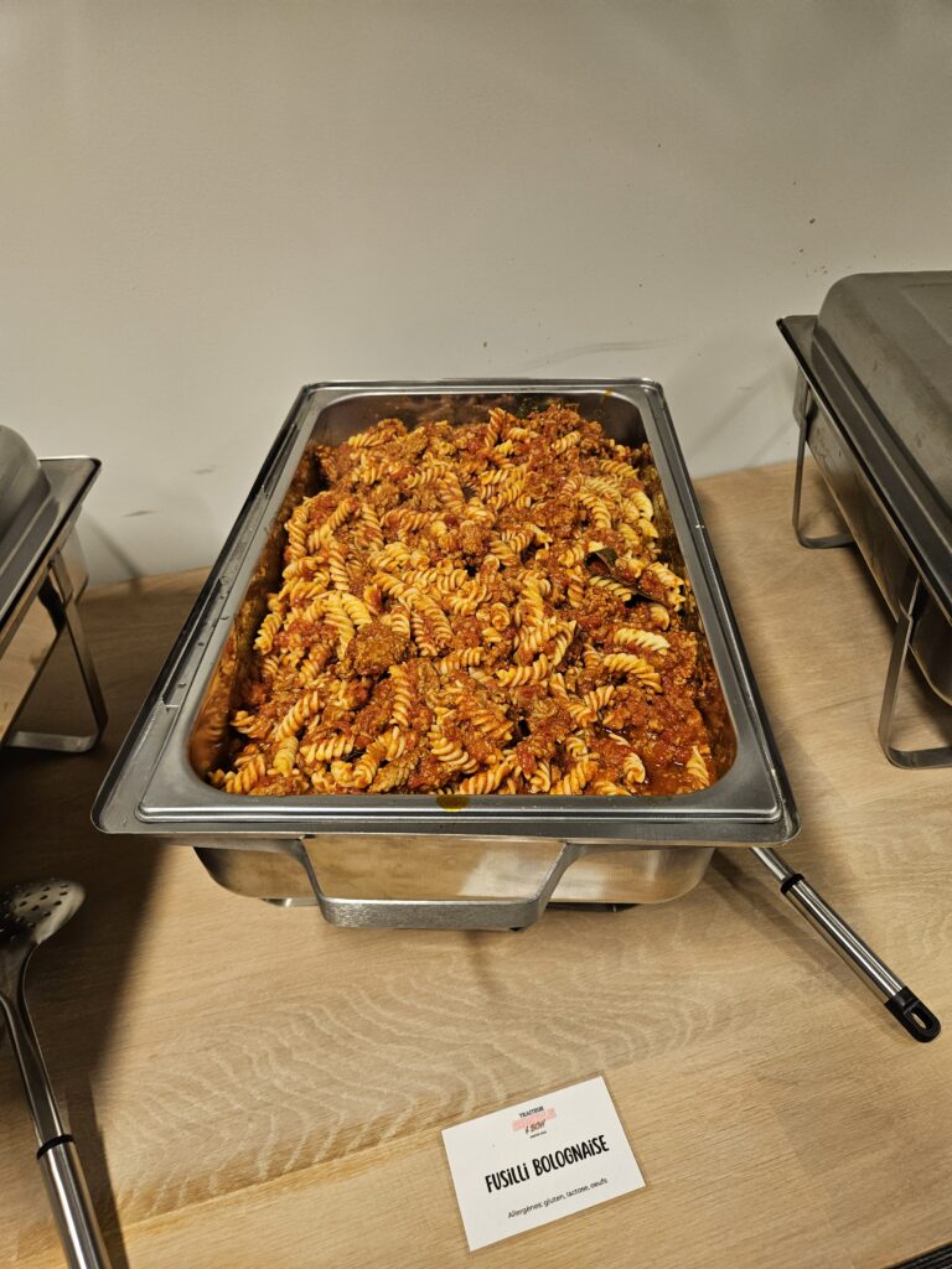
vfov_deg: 73.9
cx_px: 476
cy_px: 634
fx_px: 843
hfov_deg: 58.9
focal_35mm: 23
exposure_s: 1/100
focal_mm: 5.4
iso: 200
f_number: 1.8
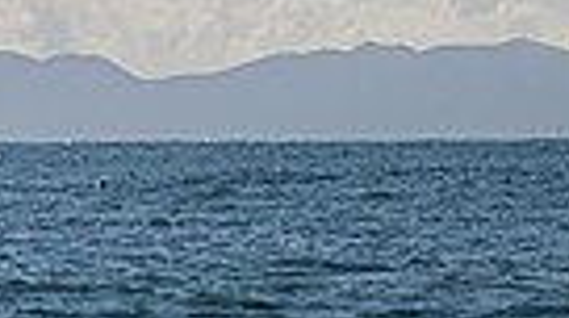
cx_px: -432
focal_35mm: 817
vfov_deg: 1.5
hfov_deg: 2.6
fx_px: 12307
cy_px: -622
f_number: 5.6
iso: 400
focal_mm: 135
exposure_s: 1/3200
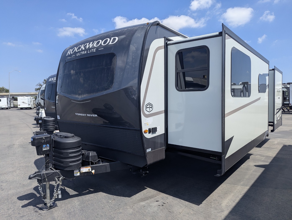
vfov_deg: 56.9
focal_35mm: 24
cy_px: 110
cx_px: 146
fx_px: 203
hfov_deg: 71.5
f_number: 1.85
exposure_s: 1/2262
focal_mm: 6.81
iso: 48
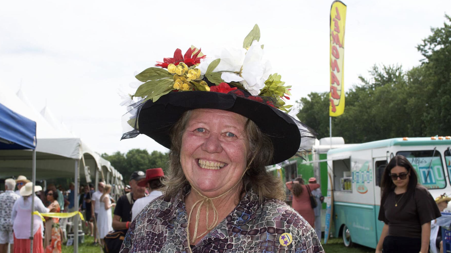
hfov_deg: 42.9
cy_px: 137
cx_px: 227
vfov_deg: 24.9
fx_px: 574
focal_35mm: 48
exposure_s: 1/200
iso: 100
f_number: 8
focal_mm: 30
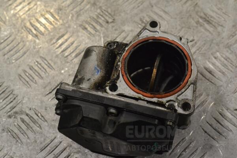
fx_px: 395
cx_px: 118
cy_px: 79
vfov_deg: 22.6
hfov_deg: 33.4
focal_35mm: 60
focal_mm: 40
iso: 3200
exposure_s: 1/400
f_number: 10
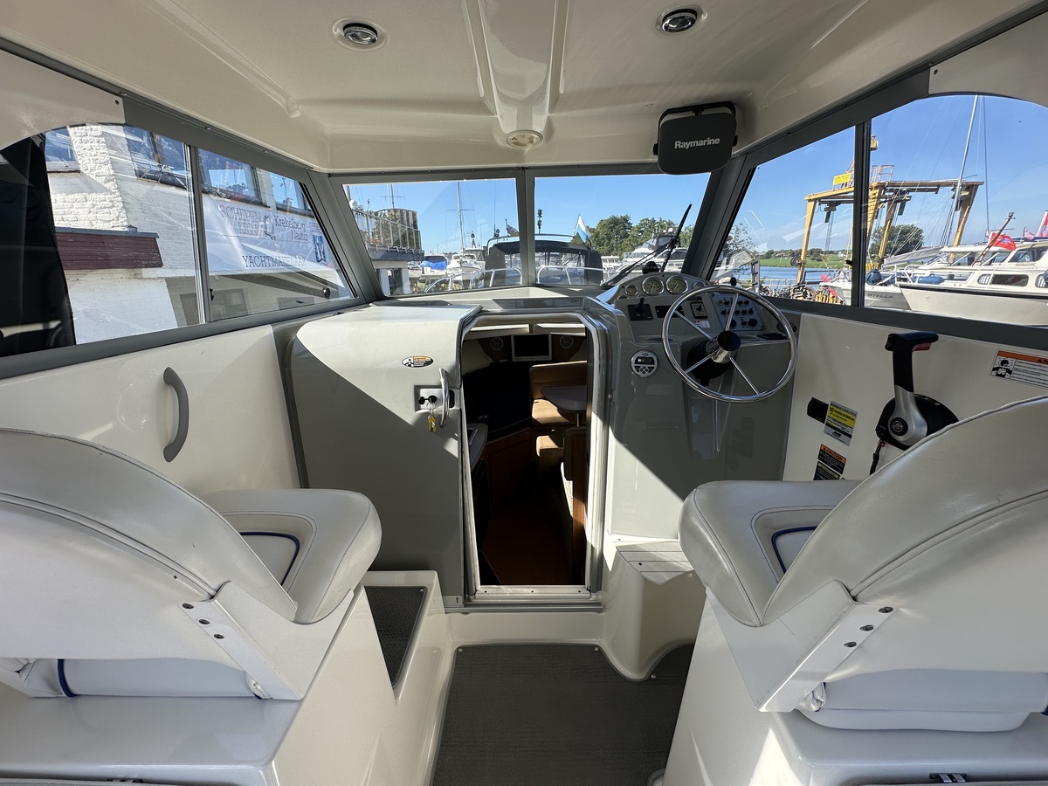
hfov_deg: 102.1
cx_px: 524
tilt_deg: -16.4
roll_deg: +1.8
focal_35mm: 14
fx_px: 424
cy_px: 393
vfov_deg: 85.7
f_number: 2.2
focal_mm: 2.22
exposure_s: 1/654
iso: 40
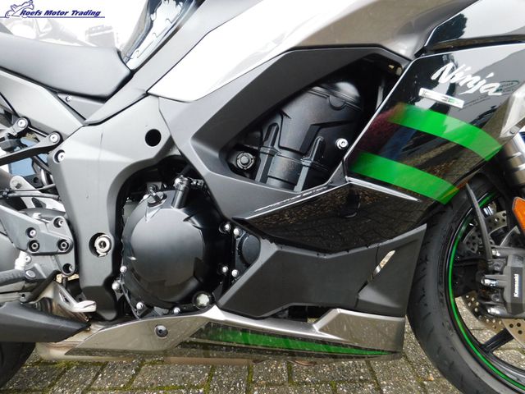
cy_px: 197
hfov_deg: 73.9
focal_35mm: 23
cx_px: 262
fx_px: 349
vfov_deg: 58.9
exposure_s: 1/60
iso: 125
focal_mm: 4
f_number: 3
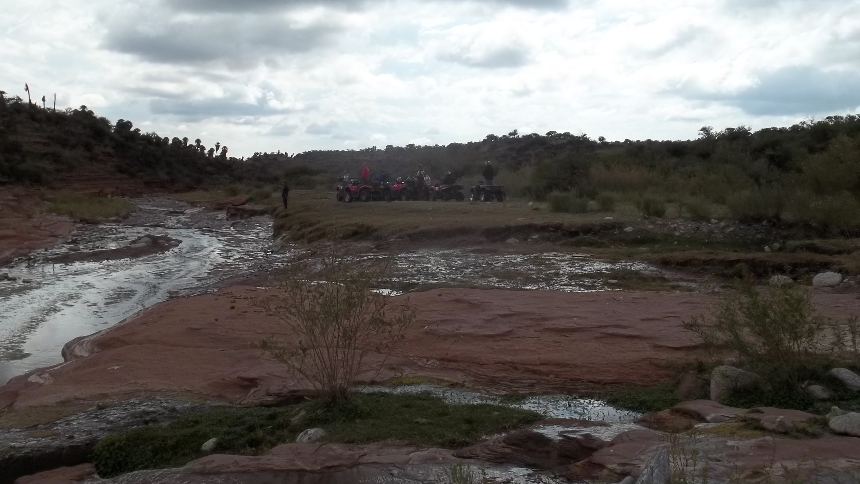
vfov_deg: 32.7
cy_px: 189
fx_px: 821
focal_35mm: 36
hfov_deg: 55.3
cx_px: 430
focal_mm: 5.9
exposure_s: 1/200
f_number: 8
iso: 64
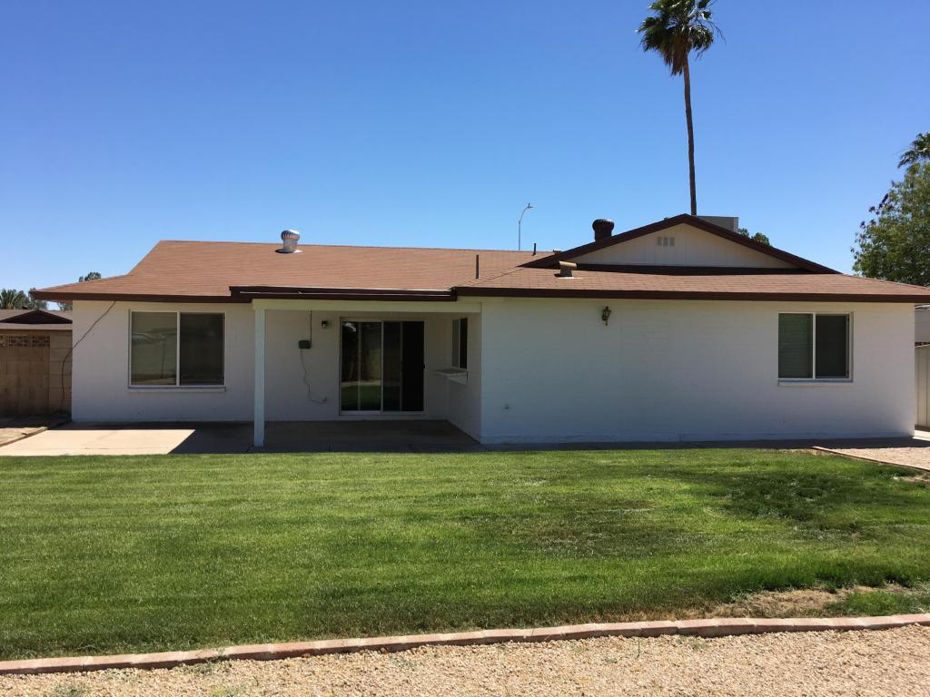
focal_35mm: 29
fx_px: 779
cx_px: 465
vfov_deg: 48.2
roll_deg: -0.7
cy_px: 348
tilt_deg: +1.0
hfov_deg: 61.7
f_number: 2.2
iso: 25
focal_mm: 4.15
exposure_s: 1/1326
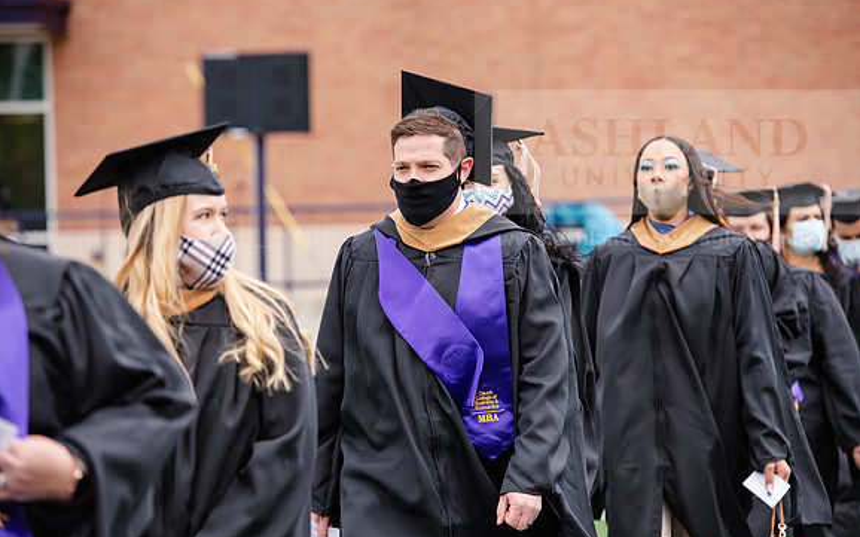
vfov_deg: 7.5
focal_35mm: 174
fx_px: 4077
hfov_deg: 12.0
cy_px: 270
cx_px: 430
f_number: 5
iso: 500
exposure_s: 1/640
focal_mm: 170
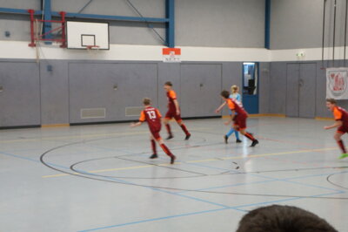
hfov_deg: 29.3
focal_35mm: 69
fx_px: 666
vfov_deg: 19.7
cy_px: 116
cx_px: 174
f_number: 11
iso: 3200
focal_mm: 46
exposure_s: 1/50
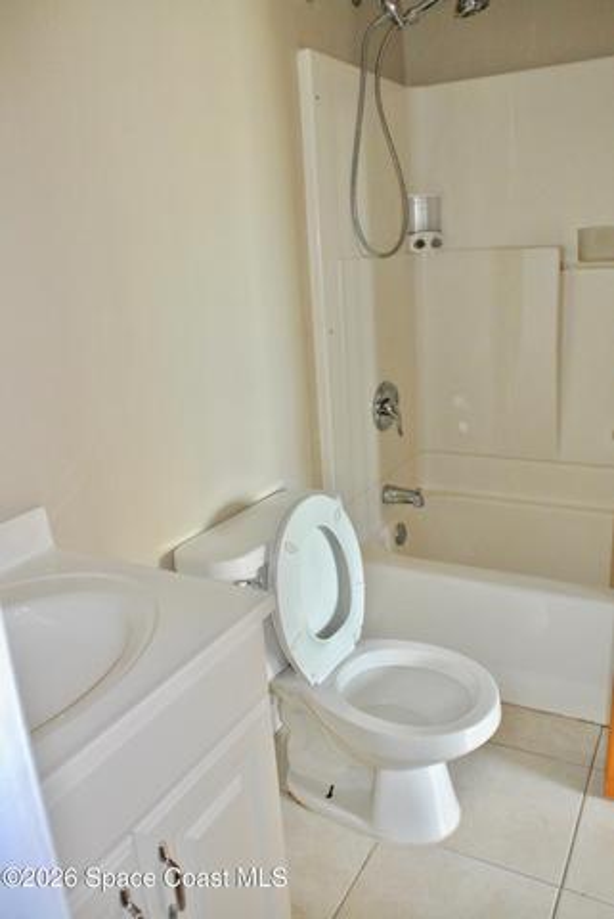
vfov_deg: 67.3
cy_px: 460
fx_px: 689
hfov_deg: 48.0
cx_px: 307
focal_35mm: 27
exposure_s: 1/60
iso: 800
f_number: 3.5
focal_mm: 10
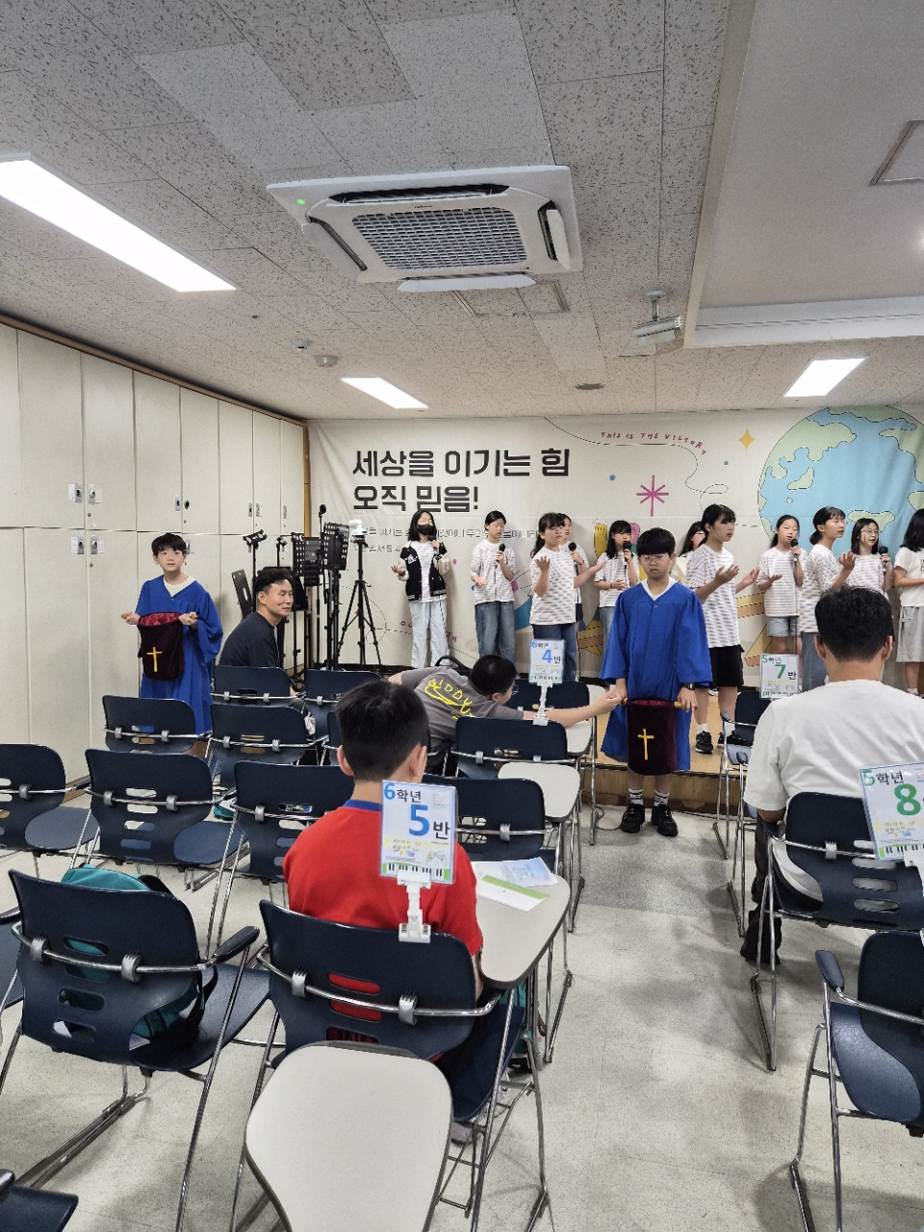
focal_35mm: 23
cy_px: 616
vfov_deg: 73.9
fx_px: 819
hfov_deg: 58.9
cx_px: 462
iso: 250
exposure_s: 1/120
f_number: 1.8
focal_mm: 5.4
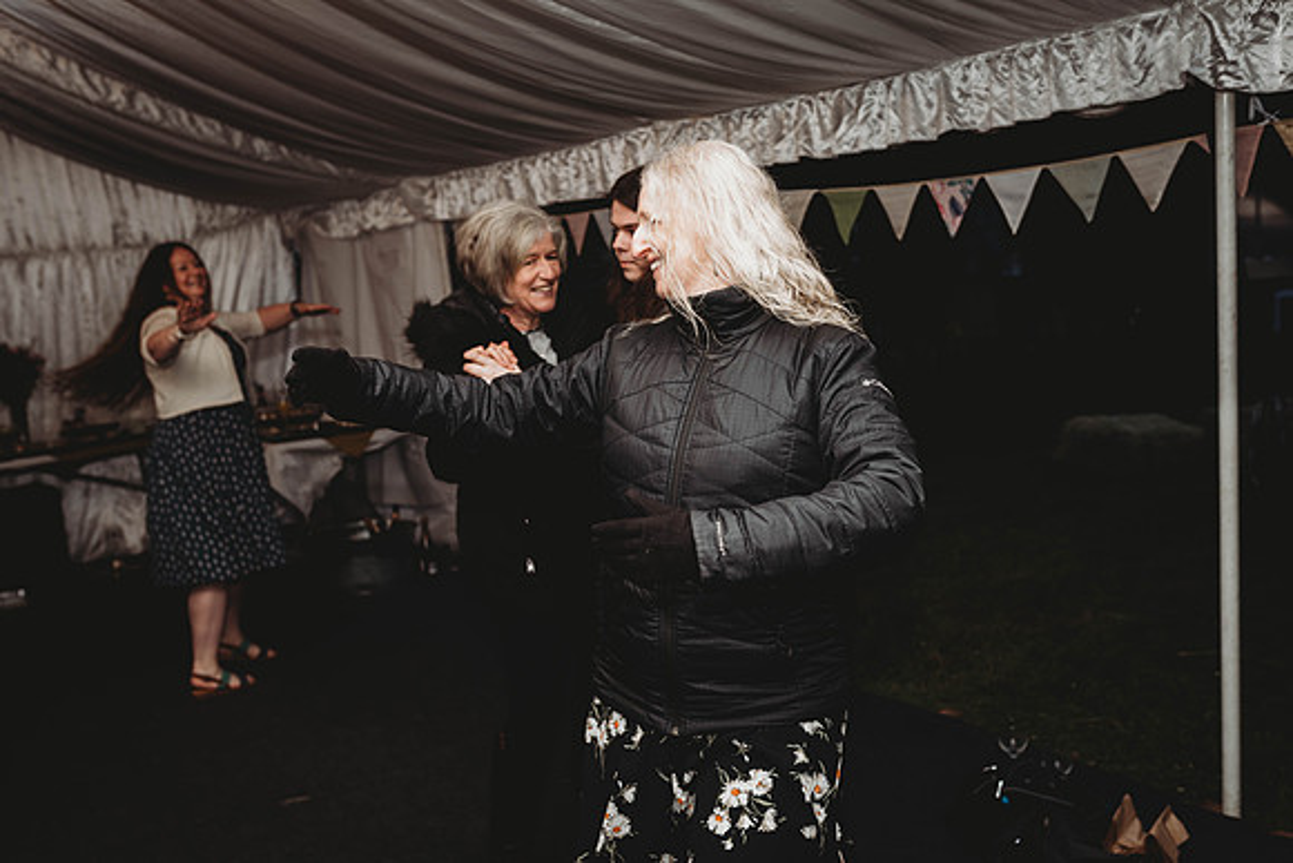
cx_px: 646
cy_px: 432
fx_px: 1257
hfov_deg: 54.4
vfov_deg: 37.9
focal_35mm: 35
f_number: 4
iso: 500
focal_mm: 35
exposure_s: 1/100
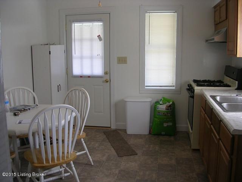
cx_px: 121
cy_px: 91
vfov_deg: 37.7
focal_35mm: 38
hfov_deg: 49.0
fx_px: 266
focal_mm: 5.8
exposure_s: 1/38.5
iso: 50
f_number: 2.8
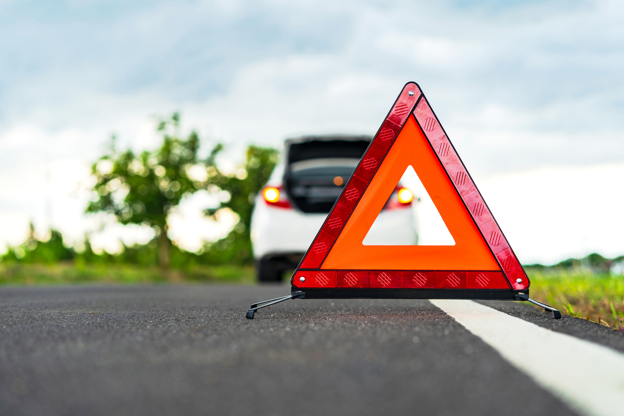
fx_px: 1473
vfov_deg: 16.1
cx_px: 312
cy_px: 208
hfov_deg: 23.9
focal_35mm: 85
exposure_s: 1/80
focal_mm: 85
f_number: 4
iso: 100
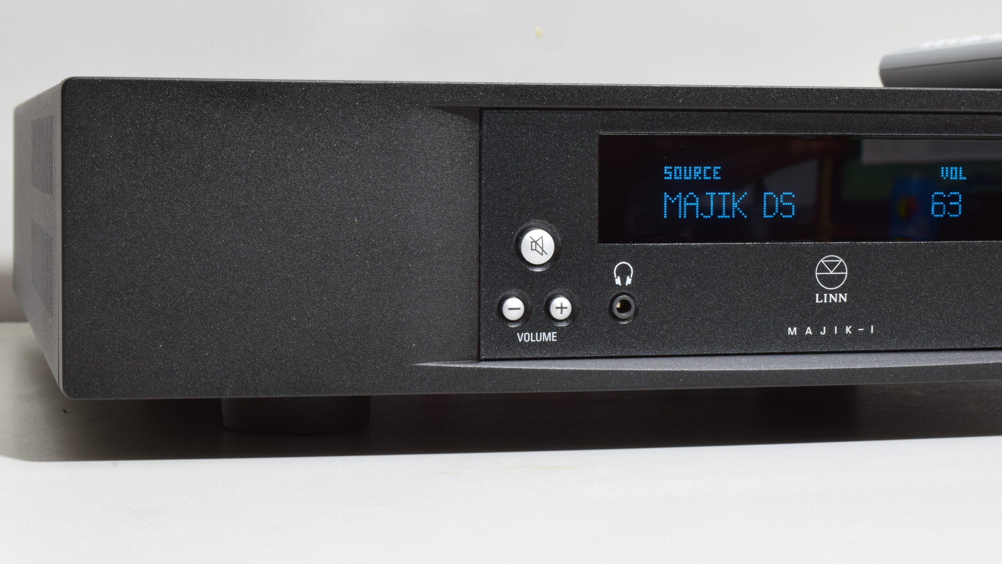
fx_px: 2019
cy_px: 246
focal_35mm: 76
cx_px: 504
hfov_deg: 27.9
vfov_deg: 15.9
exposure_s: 5
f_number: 25
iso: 100
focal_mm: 48
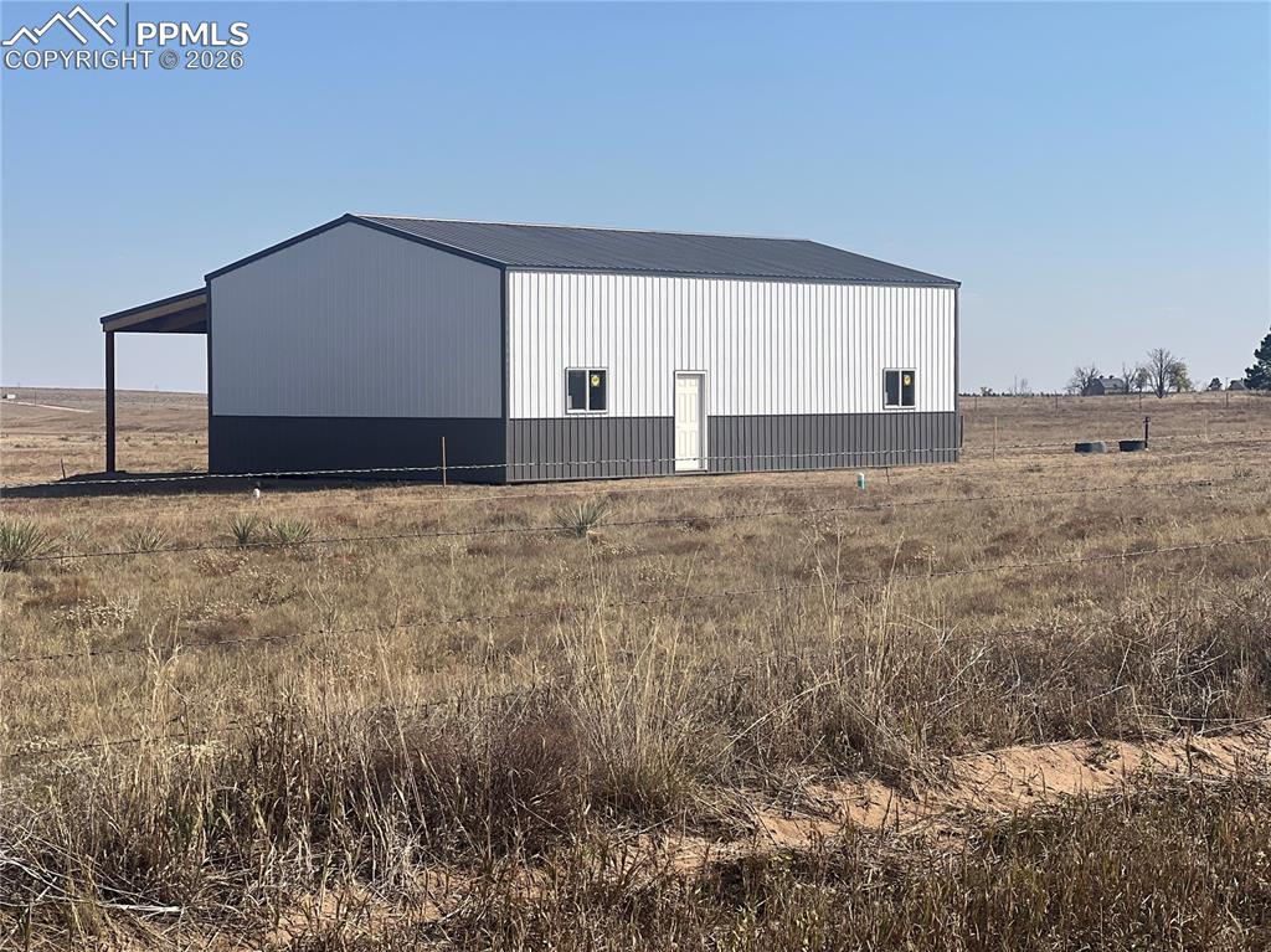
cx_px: 636
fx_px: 2826
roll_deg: +0.6
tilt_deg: -1.6
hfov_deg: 25.3
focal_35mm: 77
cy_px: 476
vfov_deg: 19.1
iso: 32
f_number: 2.8
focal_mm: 9
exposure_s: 1/1064
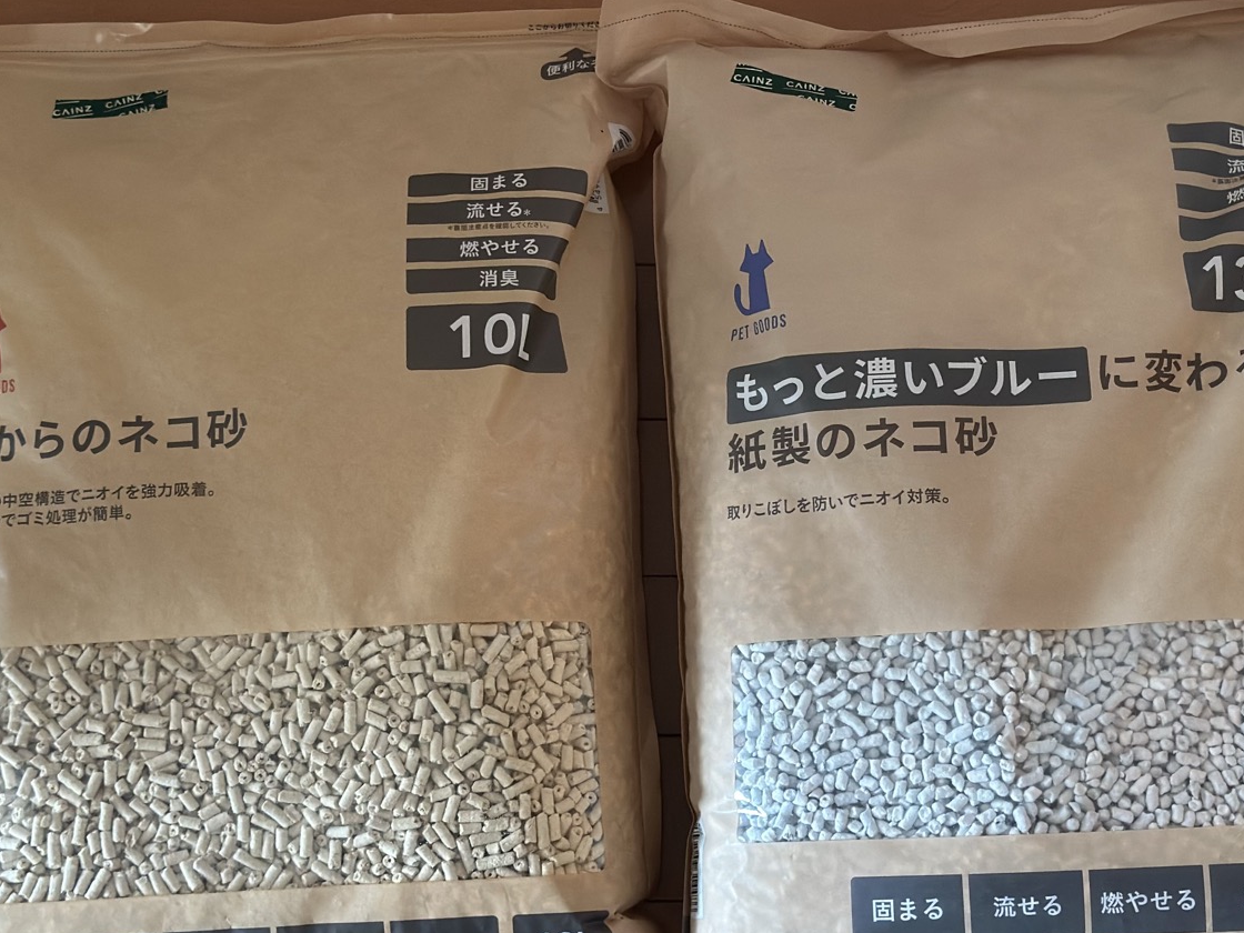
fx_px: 2156
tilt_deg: -80.6
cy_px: 525
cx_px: 664
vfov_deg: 24.4
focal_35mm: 60
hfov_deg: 32.2
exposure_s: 1/60
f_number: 1.78
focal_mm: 6.86
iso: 400
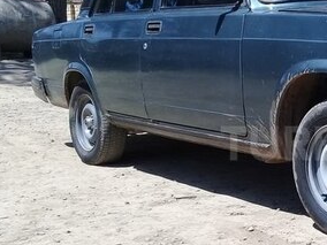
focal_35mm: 72
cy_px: 143
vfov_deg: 20.4
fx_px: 680
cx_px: 339
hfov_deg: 25.5
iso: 50
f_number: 2.2
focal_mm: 3.3
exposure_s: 1/937
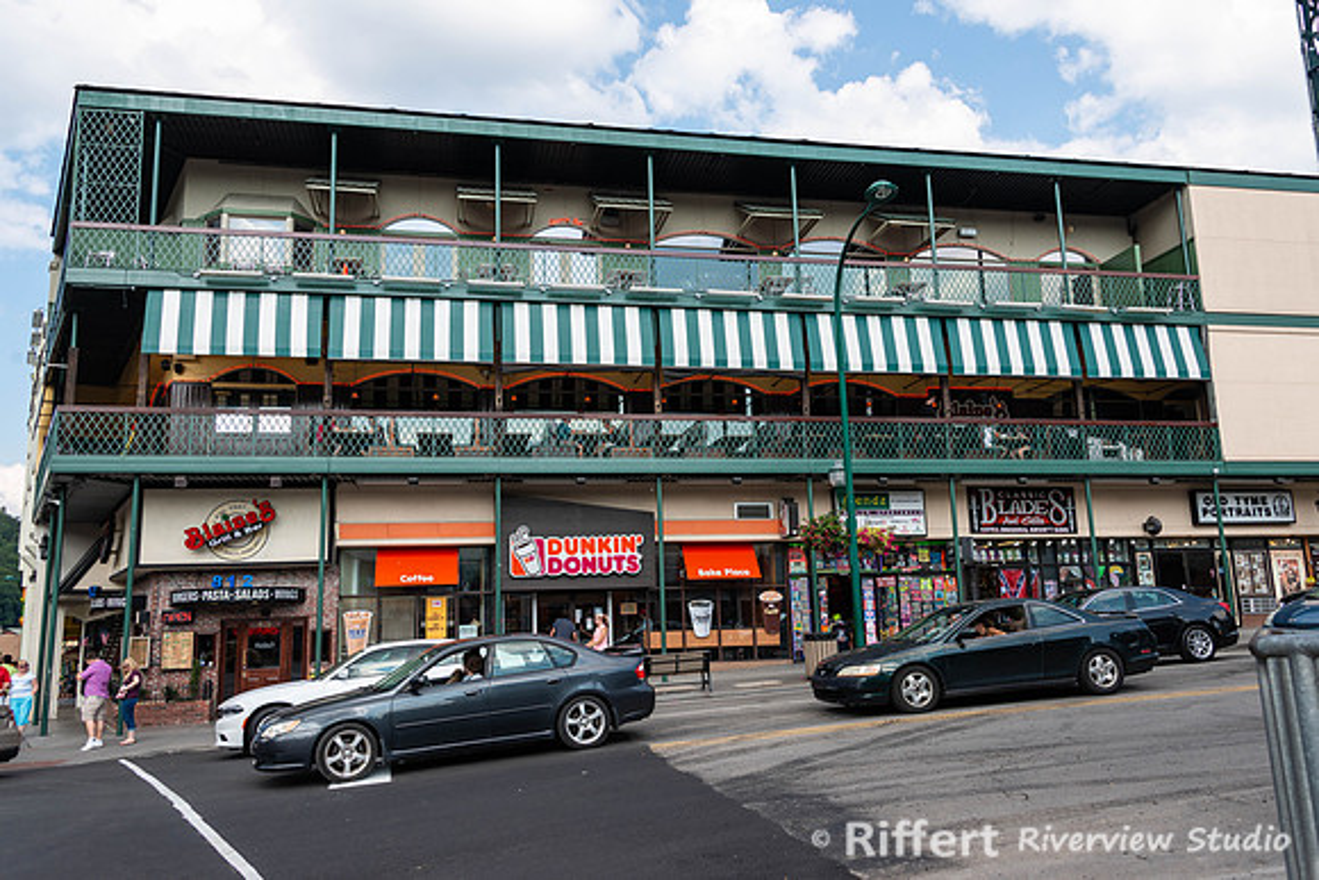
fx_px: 1026
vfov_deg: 46.4
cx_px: 660
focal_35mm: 28
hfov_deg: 65.5
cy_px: 440
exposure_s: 1/160
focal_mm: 28
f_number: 7.1
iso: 100
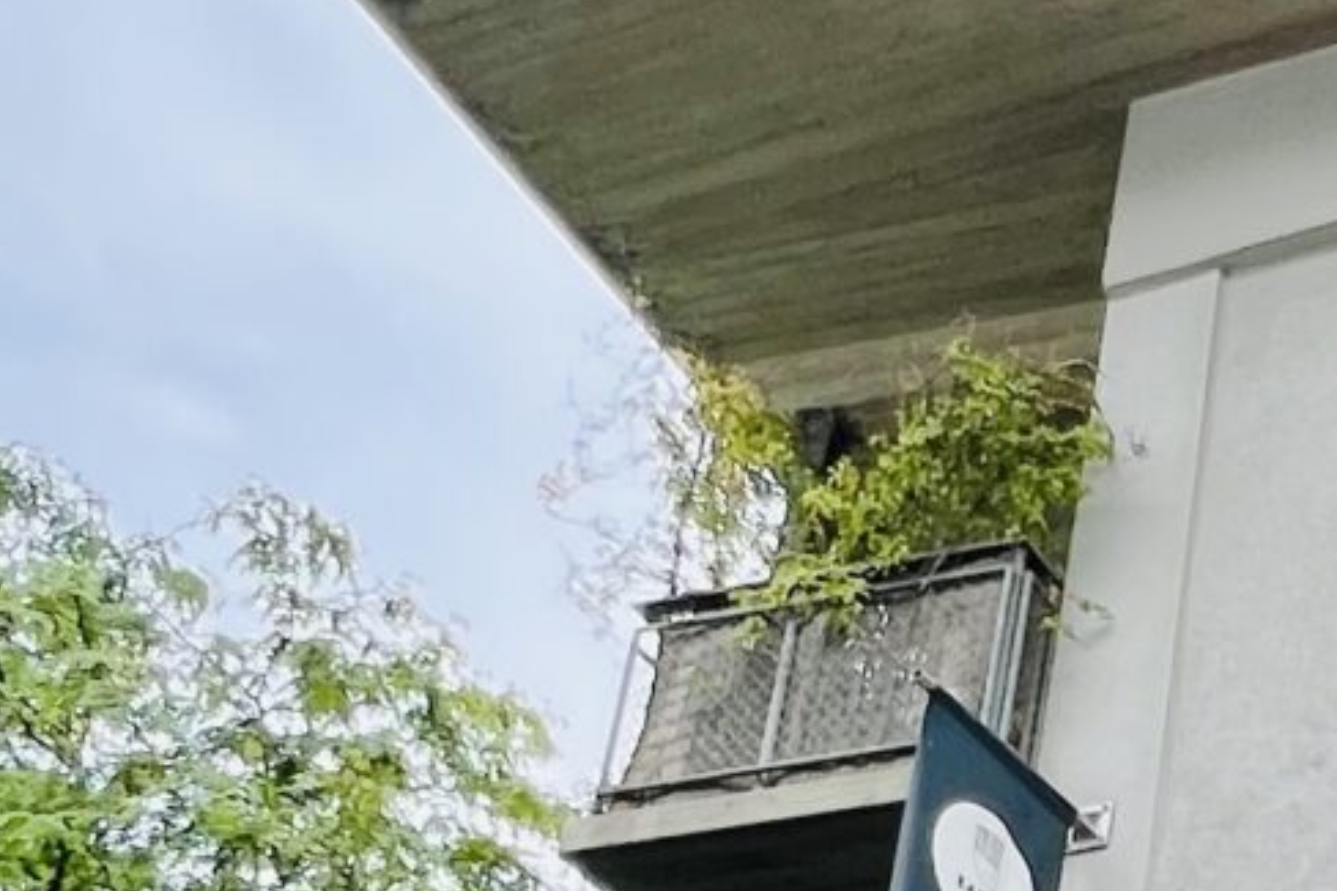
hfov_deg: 21.9
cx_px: 2181
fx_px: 2636
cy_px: 1607
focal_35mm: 71
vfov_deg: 16.2
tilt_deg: +22.9
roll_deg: +0.1
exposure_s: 1/550
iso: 32
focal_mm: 1.57
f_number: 1.8
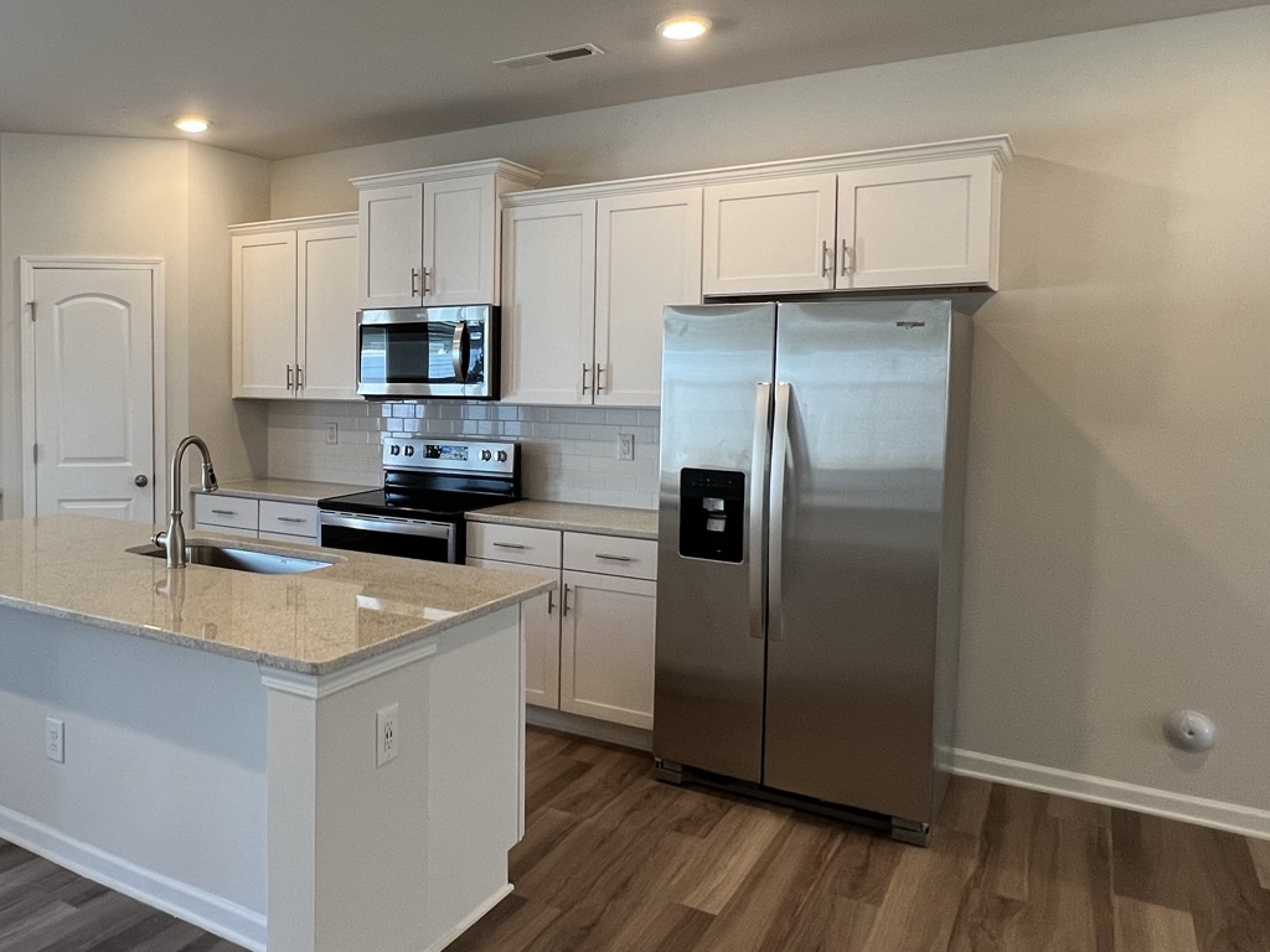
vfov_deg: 52.9
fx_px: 954
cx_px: 353
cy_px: 420
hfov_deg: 64.2
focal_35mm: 26
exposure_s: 1/120
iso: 160
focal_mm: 1.57
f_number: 1.8
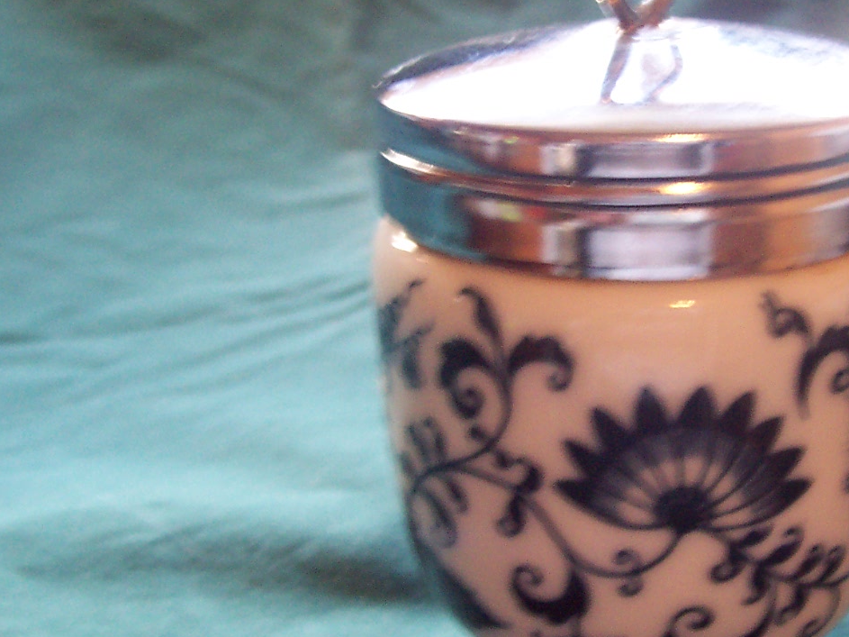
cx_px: 628
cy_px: 291
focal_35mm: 65
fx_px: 1594
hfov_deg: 29.4
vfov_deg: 22.6
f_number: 2.8
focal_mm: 5.6
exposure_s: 1/15
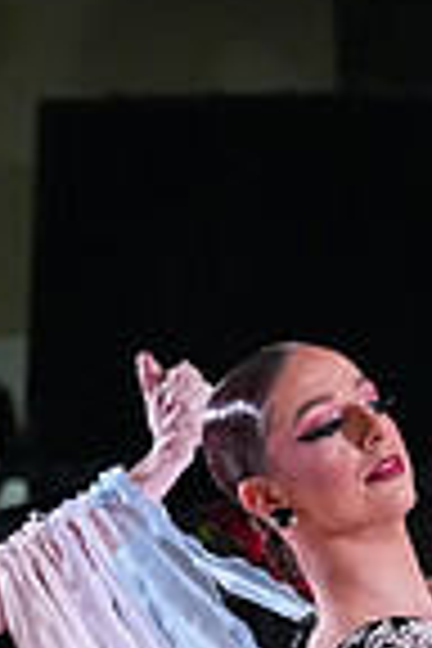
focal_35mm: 574
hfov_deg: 2.4
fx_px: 10331
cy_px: 1130
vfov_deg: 3.6
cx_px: 376
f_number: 7.1
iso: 10000
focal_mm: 143
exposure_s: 1/400
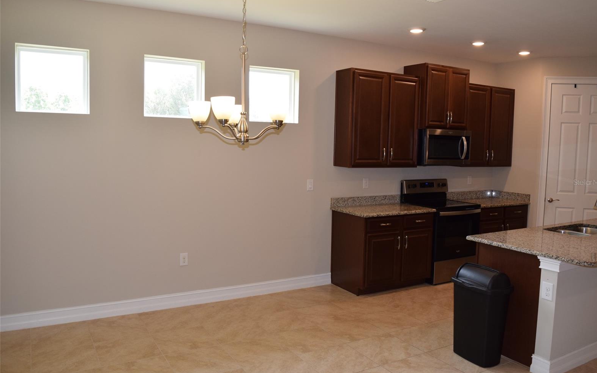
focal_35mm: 28
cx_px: 303
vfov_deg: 44.6
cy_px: 182
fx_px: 456
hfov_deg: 66.5
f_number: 5.6
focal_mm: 18
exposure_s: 1/125
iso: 640
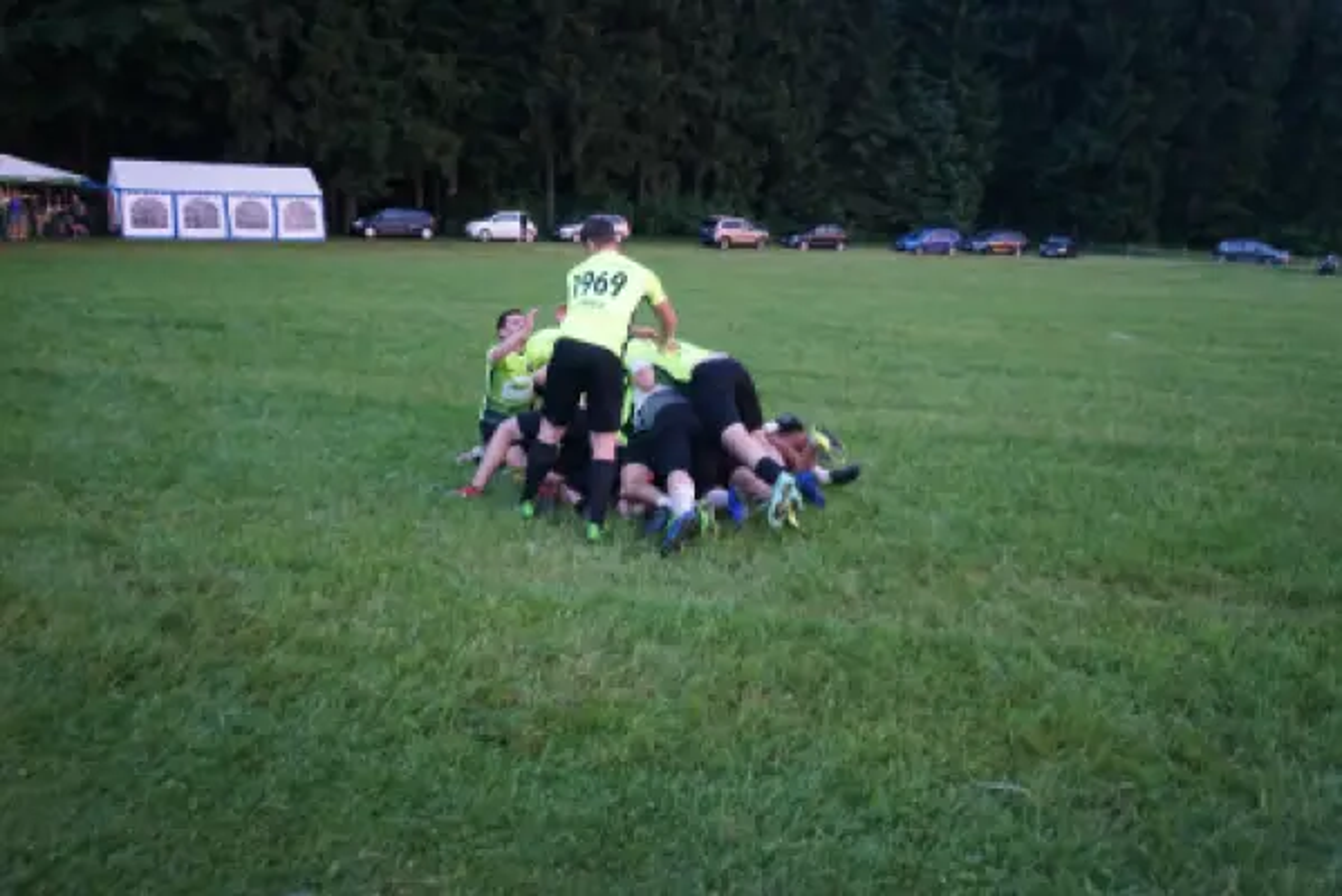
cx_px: 671
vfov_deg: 45.0
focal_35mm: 29
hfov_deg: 63.6
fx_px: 1082
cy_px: 448
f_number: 3.5
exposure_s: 1/160
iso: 4000
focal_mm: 29
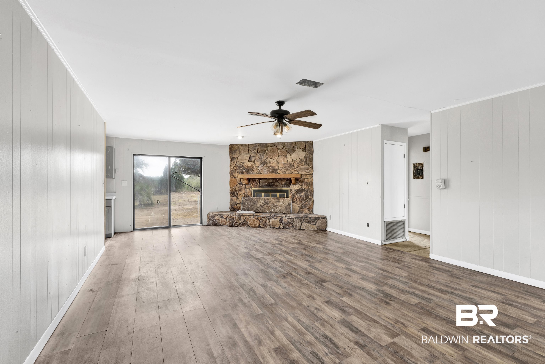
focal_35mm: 16
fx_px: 235
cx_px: 272
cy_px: 182
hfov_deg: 98.5
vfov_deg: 75.5
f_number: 11
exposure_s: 1/25
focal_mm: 15.5
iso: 400
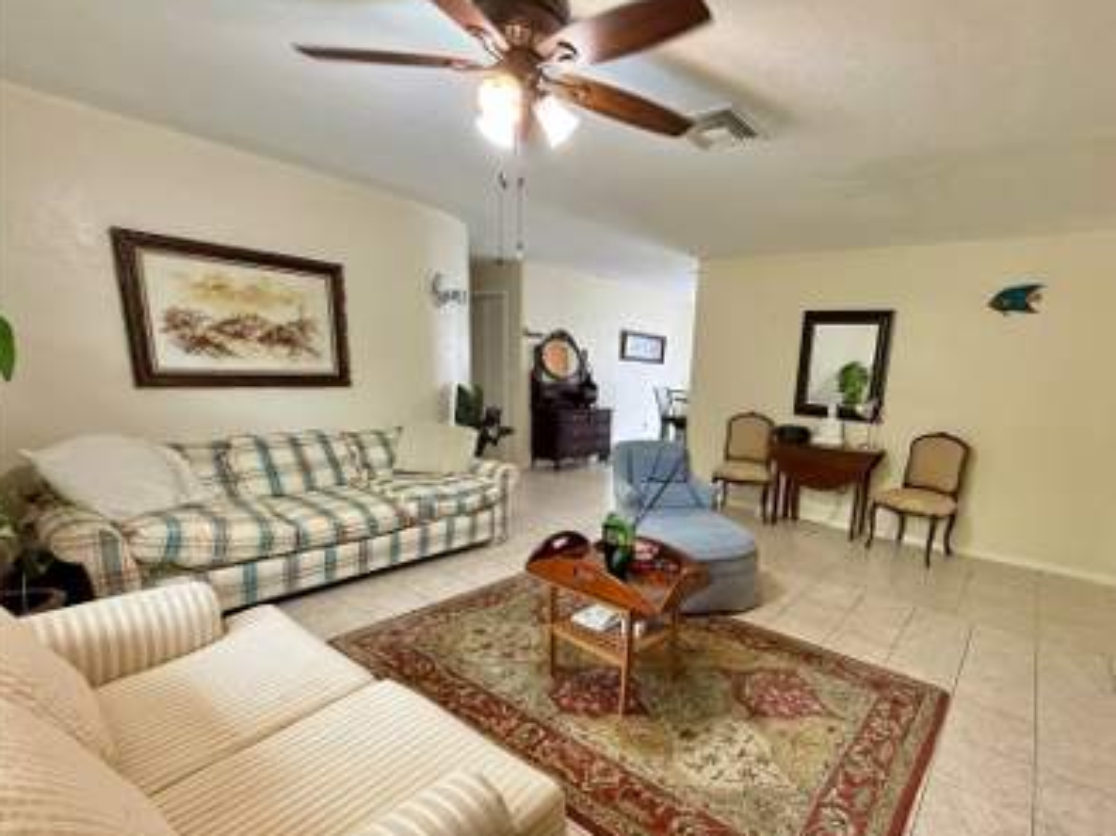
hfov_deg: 90.0
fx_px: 548
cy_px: 483
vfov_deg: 74.2
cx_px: 664
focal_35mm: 17
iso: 250
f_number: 2.2
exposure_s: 1/60
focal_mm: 2.22
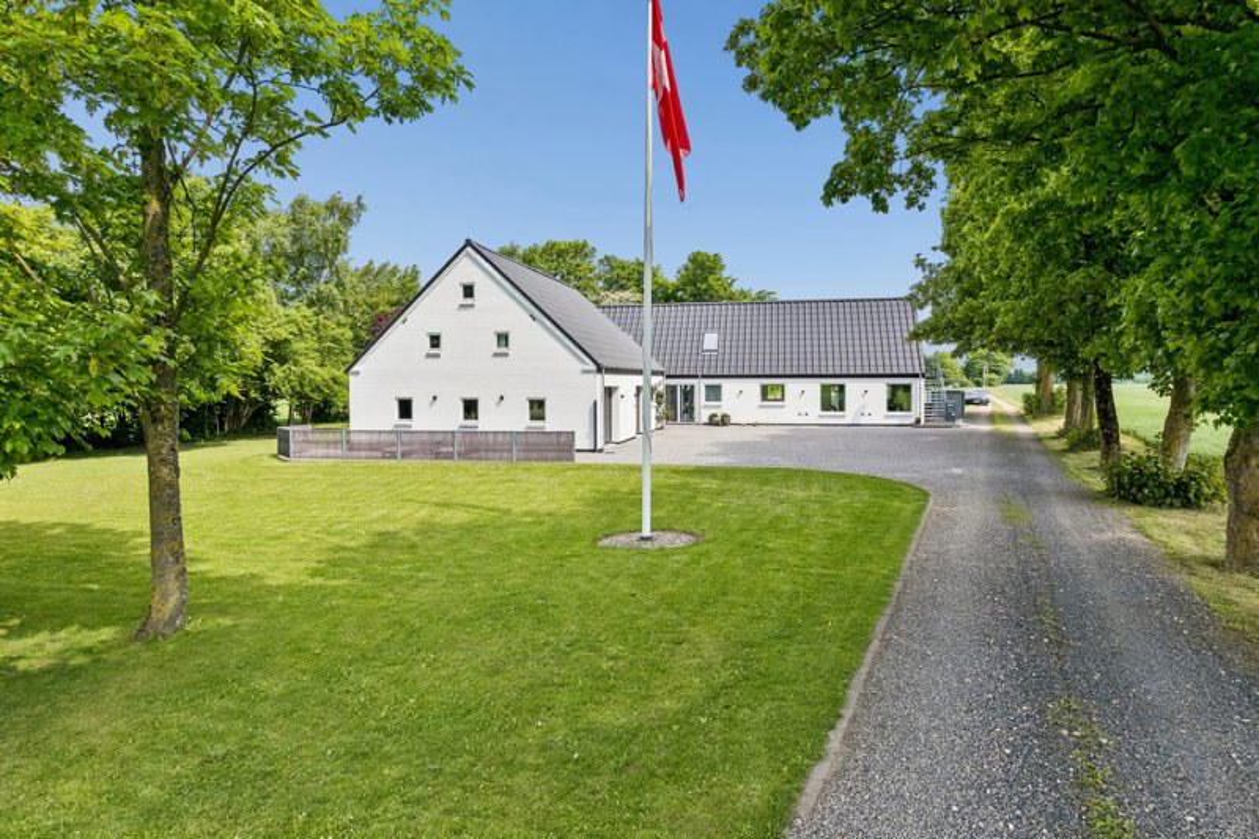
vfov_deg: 57.2
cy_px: 420
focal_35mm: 22
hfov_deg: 78.6
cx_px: 630
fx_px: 769
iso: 100
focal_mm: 8.4
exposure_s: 1/1250
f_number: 2.8
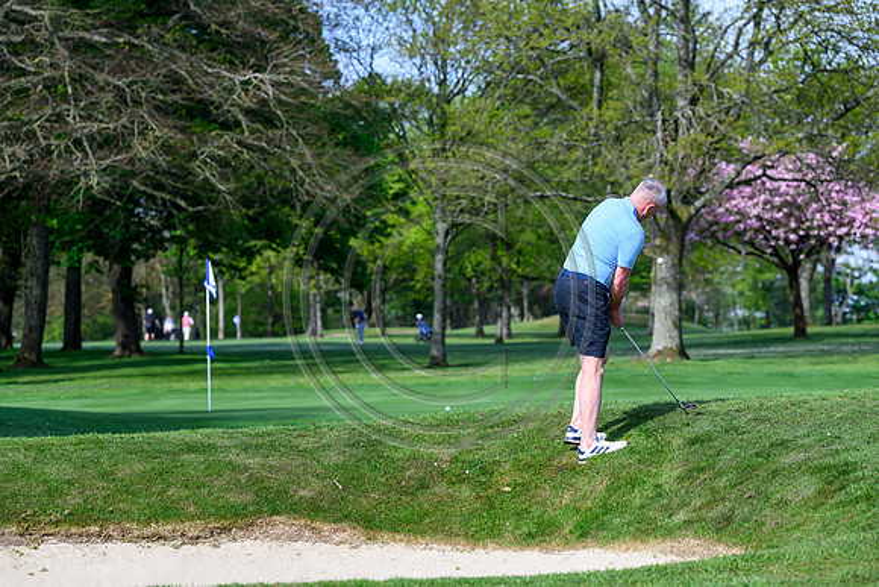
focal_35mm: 140
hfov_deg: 14.7
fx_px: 3419
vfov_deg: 9.8
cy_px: 294
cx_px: 440
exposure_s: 1/1600
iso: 500
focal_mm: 140
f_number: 5
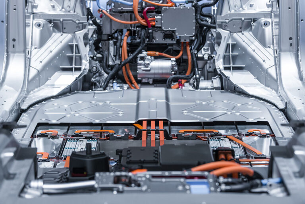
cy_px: 102
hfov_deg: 19.4
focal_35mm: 105
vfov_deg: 13.1
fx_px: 890
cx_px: 152
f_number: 4.5
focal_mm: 105
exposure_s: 1/200
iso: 560
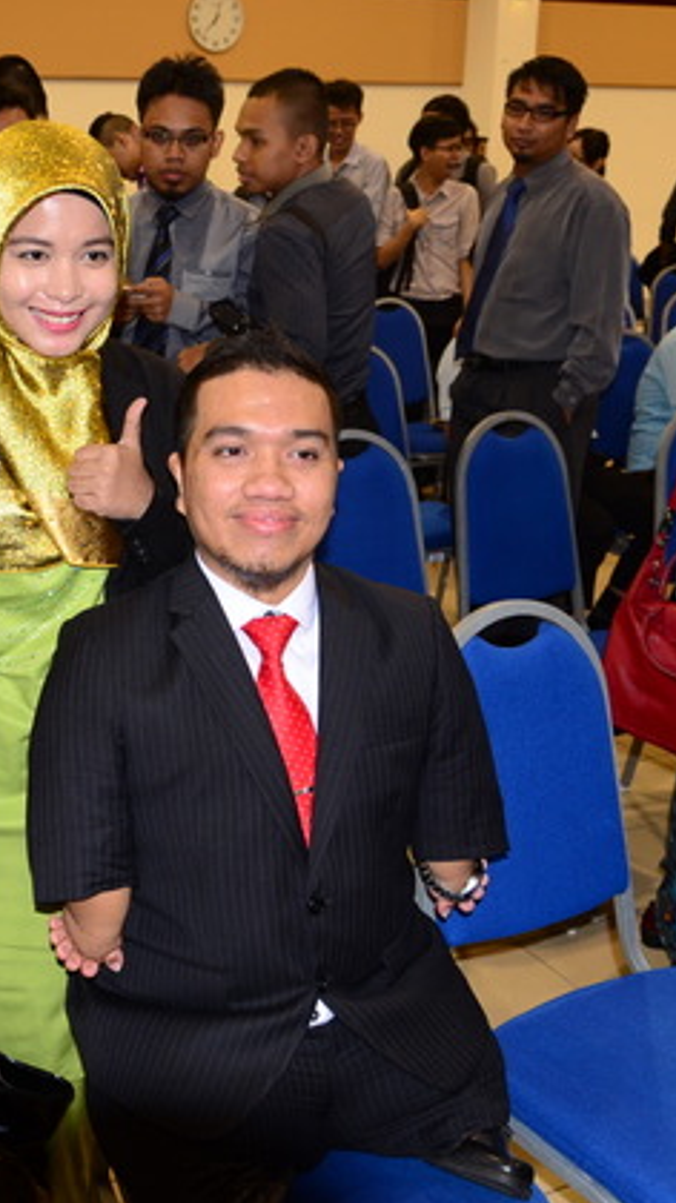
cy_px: 602
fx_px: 1371
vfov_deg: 47.4
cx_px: 132
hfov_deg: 27.1
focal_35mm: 43
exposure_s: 1/50
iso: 400
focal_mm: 18
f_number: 4.5
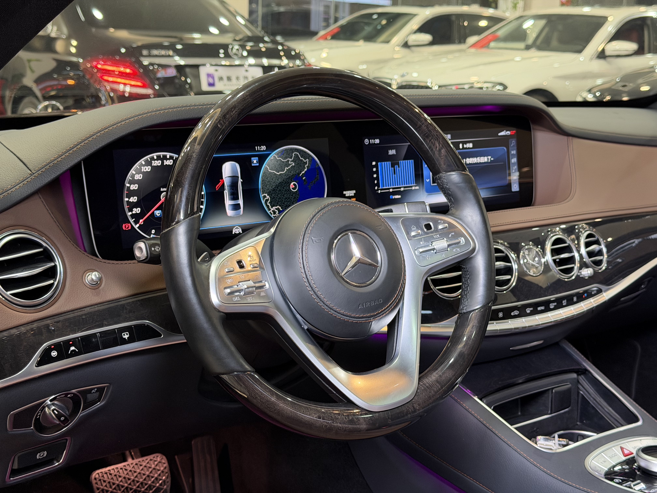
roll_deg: -0.7
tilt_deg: -14.2
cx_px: 328
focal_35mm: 48
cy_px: 246
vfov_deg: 30.3
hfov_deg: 39.7
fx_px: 911
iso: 200
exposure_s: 1/33
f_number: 1.78
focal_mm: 6.76
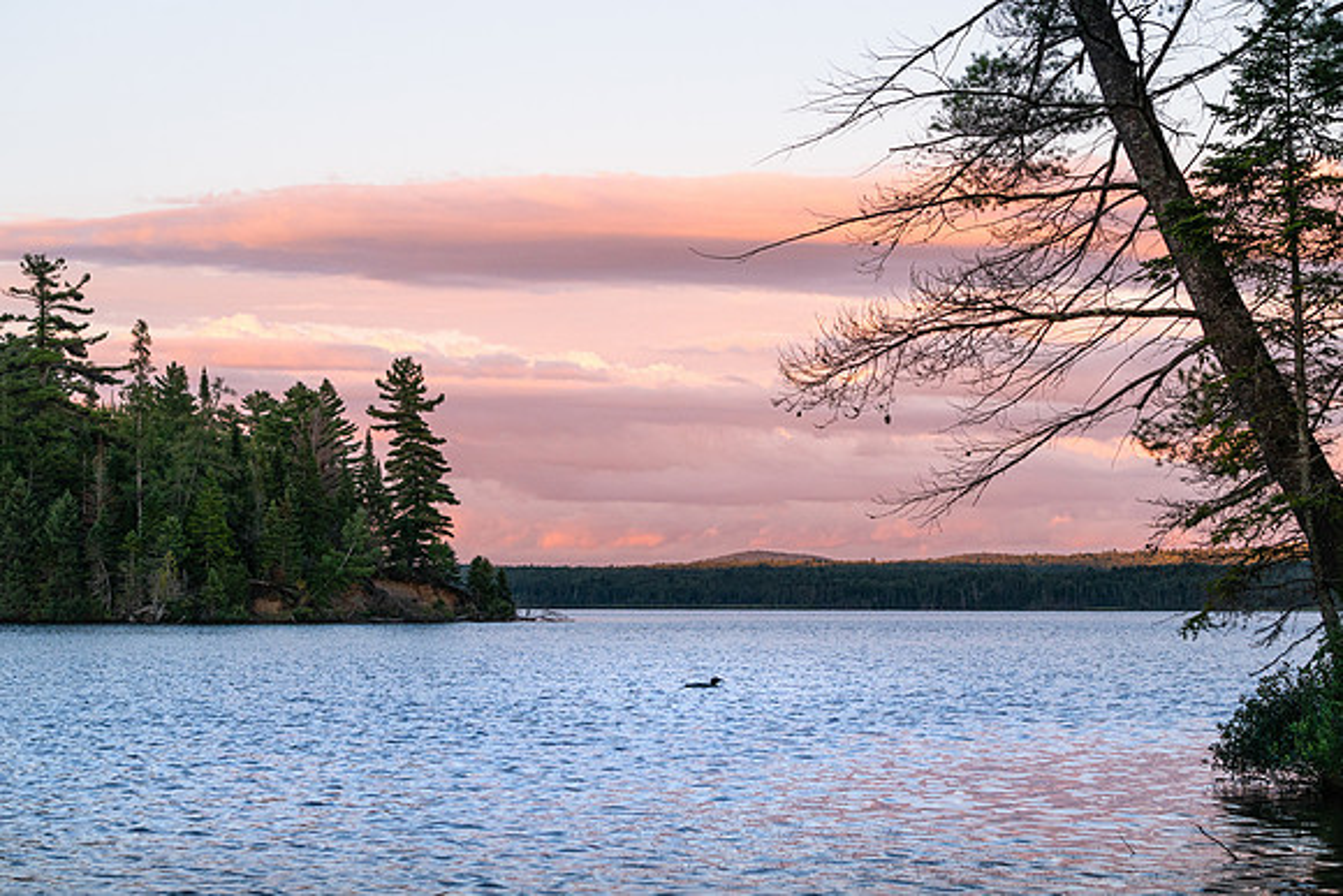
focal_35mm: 84
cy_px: 448
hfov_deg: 24.1
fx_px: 3150
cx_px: 672
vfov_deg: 16.2
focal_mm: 55
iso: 400
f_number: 8
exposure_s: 1/160
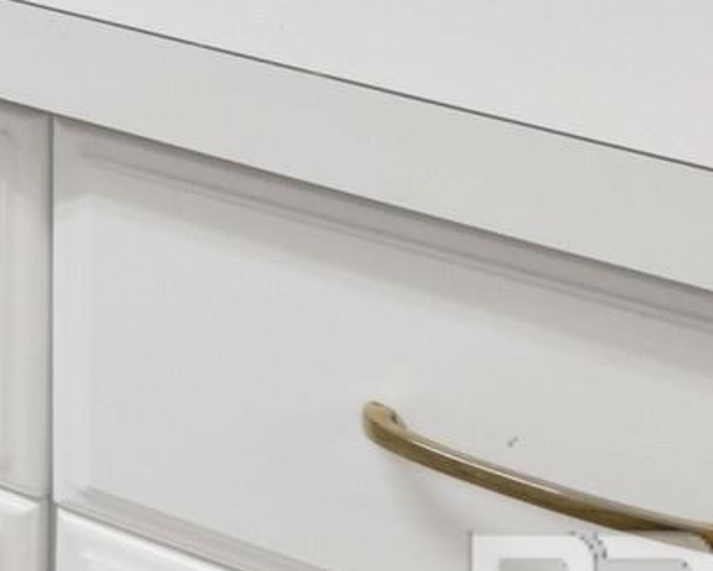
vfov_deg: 10.3
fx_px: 2597
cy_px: -924
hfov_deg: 9.7
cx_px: -1709
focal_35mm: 123
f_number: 11
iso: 400
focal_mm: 17
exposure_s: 1/13
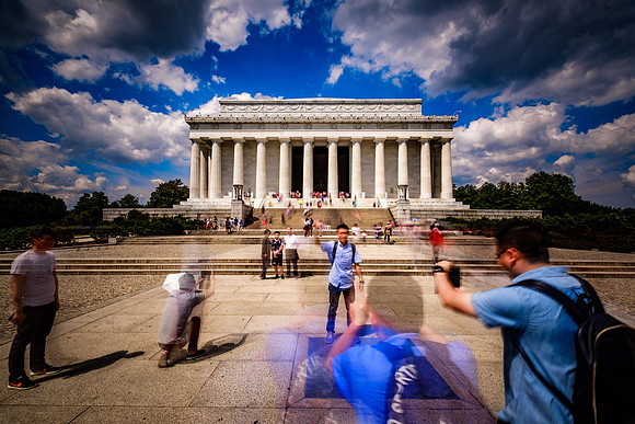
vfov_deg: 74.3
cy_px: 220
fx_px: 279
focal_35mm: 16
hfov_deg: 97.3
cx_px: 319
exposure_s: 3.1
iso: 200
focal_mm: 10
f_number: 8
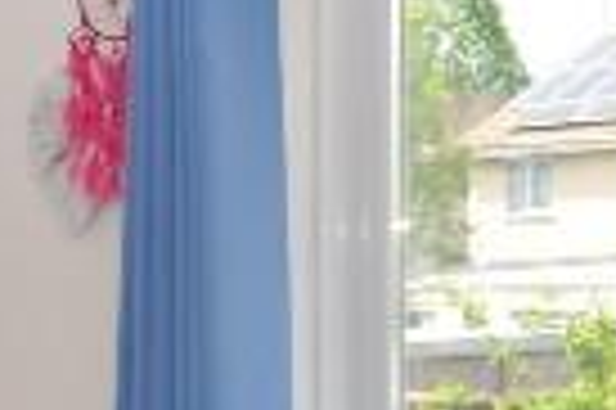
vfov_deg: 10.9
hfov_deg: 16.4
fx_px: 2115
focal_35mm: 124
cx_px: 99
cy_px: 475
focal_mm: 11
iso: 200
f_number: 6.3
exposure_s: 1/160
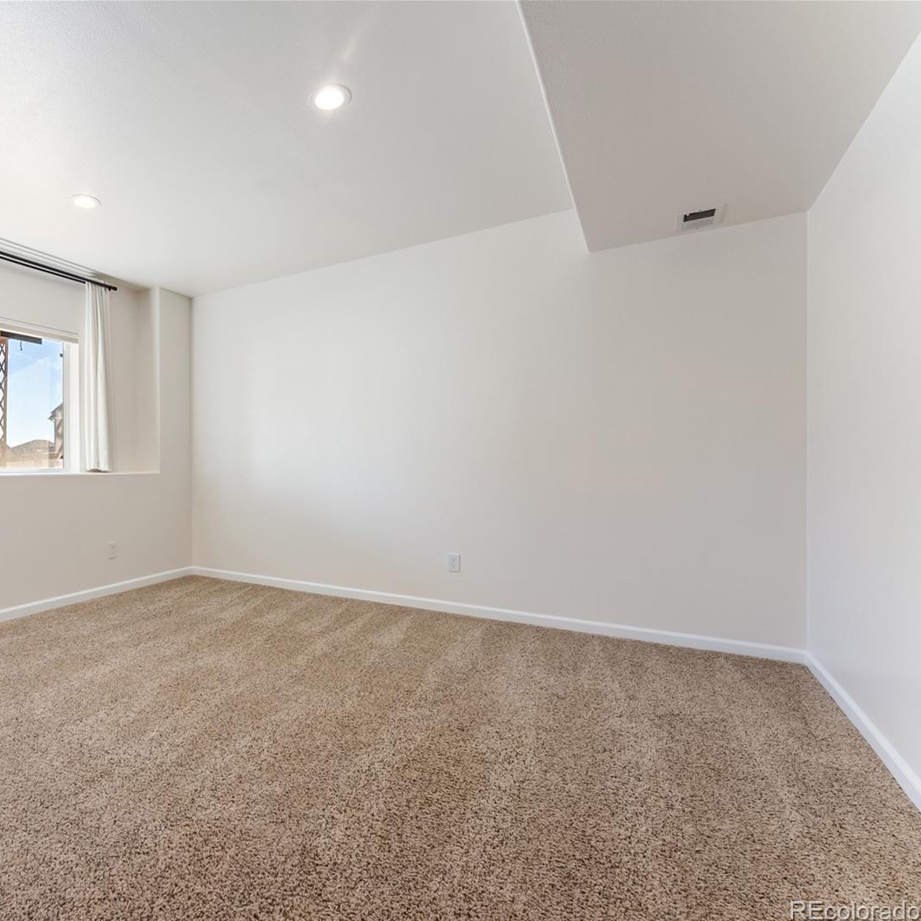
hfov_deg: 75.1
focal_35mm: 18
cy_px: 464
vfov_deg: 80.7
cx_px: 234
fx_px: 542
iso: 400
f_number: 9
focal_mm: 14
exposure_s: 1/80
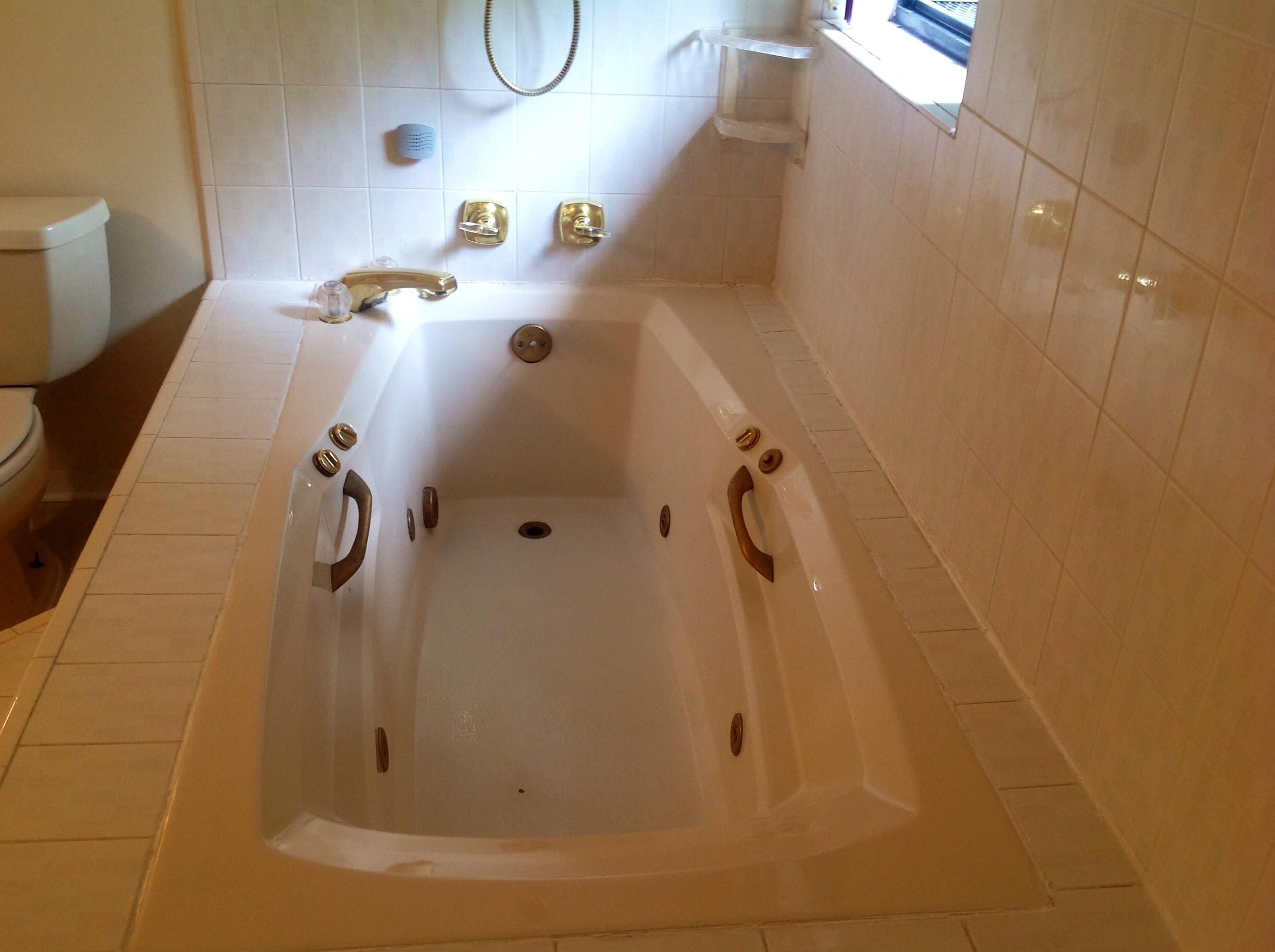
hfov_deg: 50.2
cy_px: 492
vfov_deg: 38.6
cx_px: 620
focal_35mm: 37
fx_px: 1361
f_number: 2.4
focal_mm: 4.28
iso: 50
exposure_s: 1/17
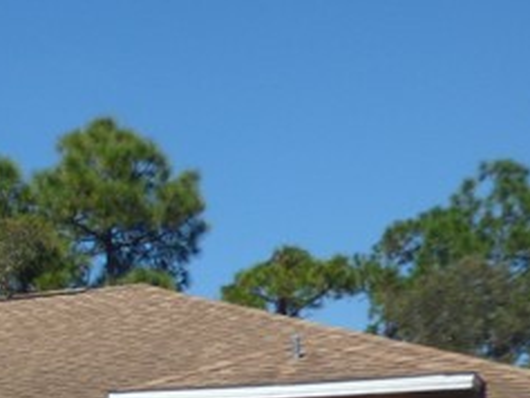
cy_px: 662
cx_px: -385
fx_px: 2053
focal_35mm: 134
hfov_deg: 13.4
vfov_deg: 10.5
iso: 100
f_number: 3.3
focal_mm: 5.53
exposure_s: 1/1600
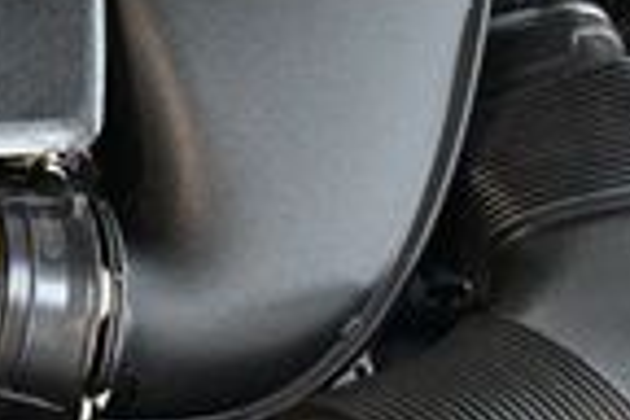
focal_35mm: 133
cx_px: -455
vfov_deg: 10.1
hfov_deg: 13.9
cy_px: -109
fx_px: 2327
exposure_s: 1/60
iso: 4000
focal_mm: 20
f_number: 3.5
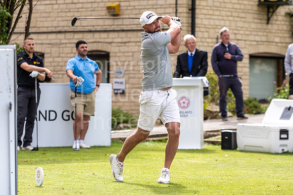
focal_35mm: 187
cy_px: 98
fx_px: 1521
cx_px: 146
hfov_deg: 11.0
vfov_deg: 7.3
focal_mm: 125
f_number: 2.8
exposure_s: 1/1250
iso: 200
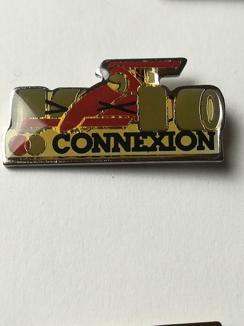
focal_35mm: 71
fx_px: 667
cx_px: 122
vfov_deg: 27.4
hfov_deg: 20.7
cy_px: 163
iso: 64
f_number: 2.2
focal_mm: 3.83
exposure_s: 1/40
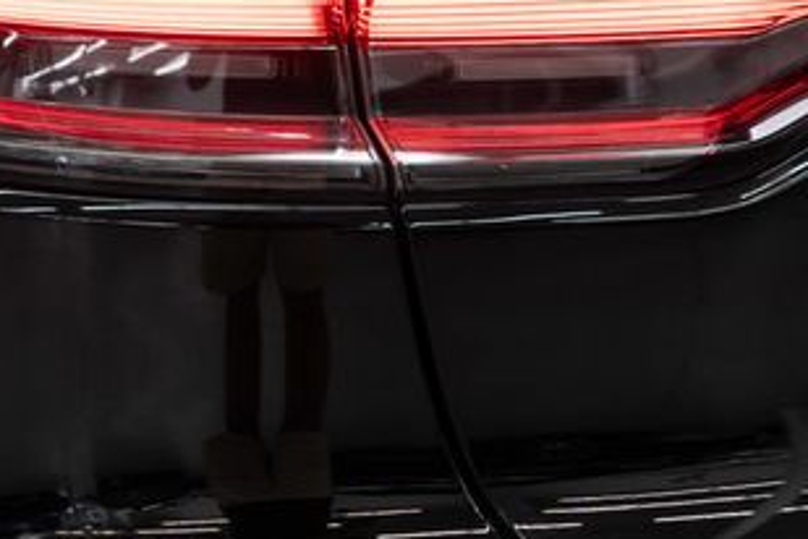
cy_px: 27
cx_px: 264
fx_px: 1953
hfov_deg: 23.3
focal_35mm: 87
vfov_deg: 15.5
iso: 200
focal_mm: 28
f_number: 3.2
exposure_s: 1/50
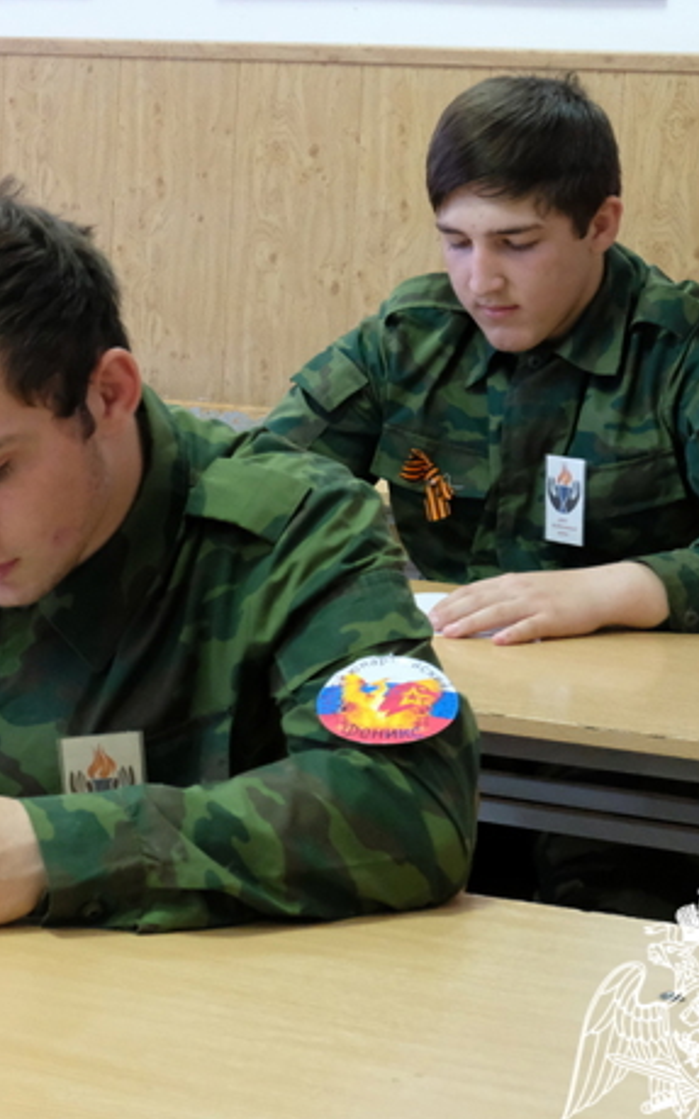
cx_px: -41
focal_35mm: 90
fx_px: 2742
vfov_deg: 23.0
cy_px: 570
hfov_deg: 14.2
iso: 10000
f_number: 10
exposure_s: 1/26
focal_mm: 35.8
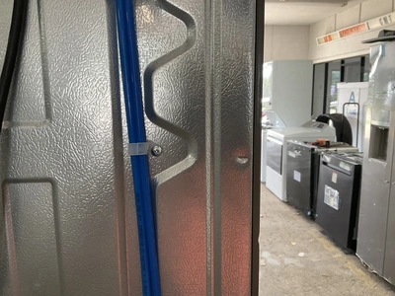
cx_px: 198
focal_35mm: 29
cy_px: 148
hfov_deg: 61.7
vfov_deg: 48.2
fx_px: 331
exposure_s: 1/60
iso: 50
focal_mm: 3
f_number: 1.8
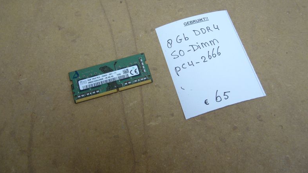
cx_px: 156
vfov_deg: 30.3
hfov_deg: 51.6
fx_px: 319
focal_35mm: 39
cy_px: 64
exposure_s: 1/25
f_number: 2.8
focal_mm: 5.8
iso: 80
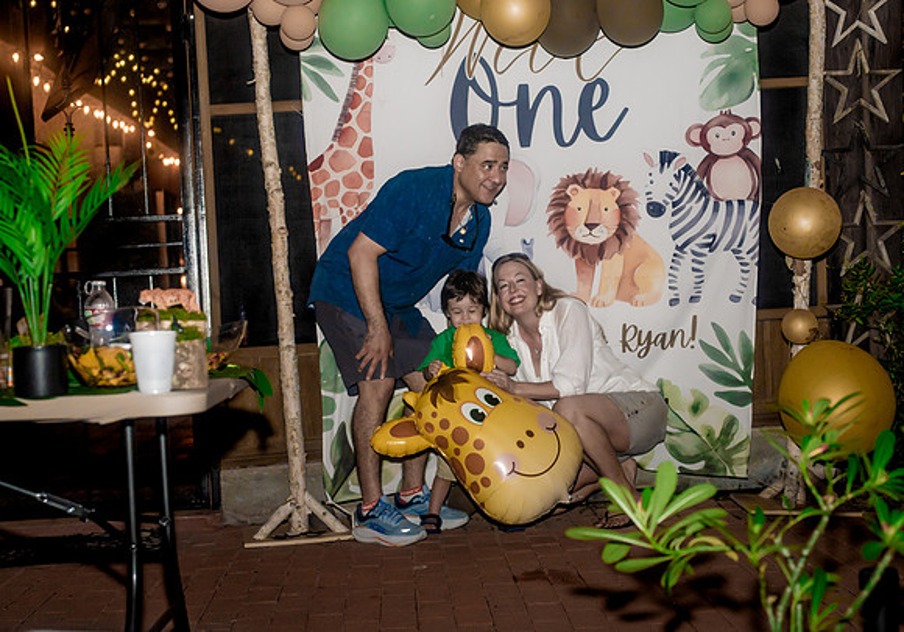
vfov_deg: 24.2
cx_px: 461
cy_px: 338
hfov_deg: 34.1
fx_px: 1472
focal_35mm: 58
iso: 2000
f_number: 3.2
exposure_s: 1/200
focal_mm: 49
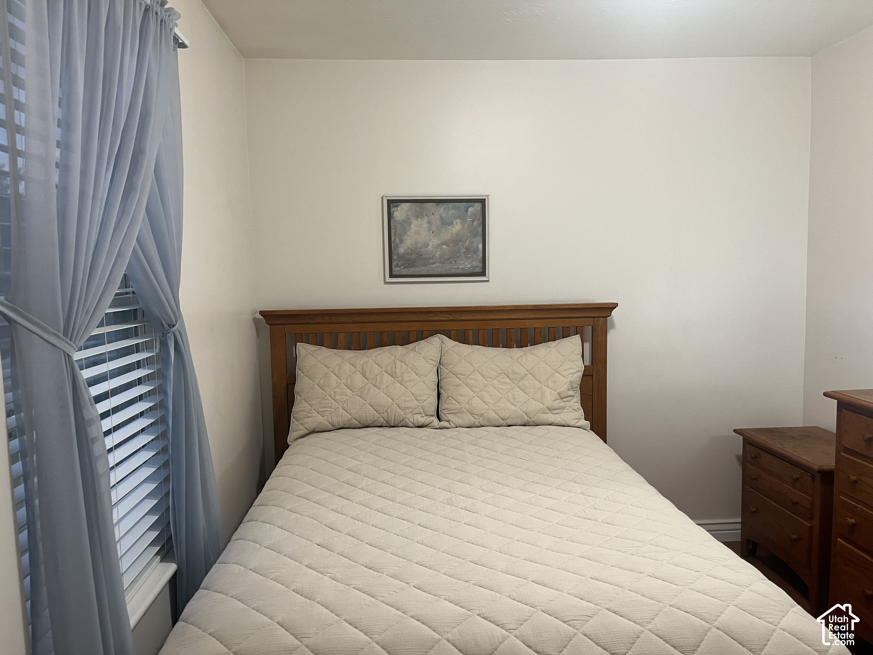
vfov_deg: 53.1
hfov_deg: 67.3
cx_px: 436
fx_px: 656
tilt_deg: -5.2
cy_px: 328
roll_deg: +1.3
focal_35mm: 26
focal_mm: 5.1
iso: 125
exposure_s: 1/60
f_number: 1.6
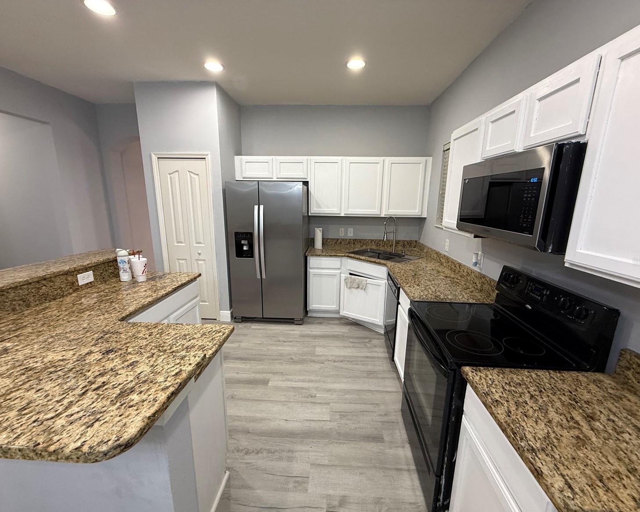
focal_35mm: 15
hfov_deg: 96.8
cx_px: 323
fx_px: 284
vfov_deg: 84.0
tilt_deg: -10.8
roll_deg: -1.0
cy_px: 262
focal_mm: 2.22
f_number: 2.2
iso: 250
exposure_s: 1/60
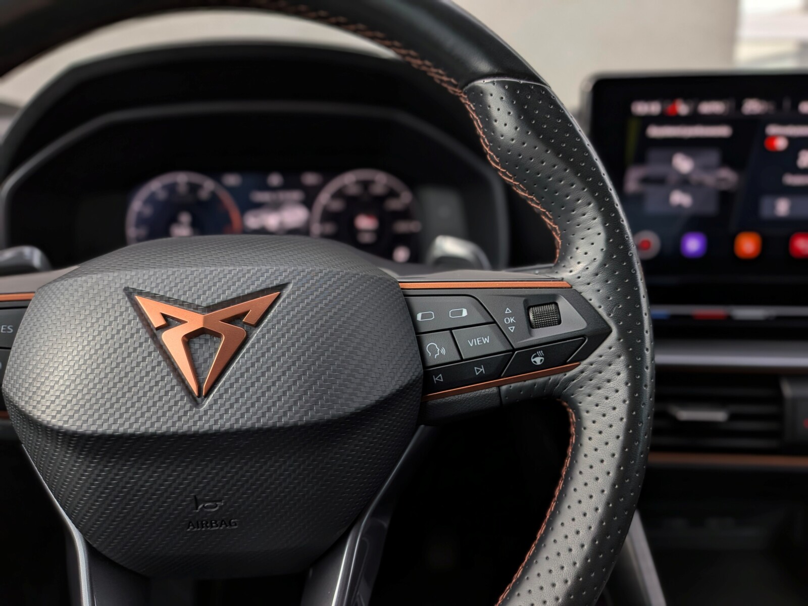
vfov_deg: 56.8
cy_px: 303
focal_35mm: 24
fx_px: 560
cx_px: 404
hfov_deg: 71.6
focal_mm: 4.53
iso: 30
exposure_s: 1/204
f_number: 1.7
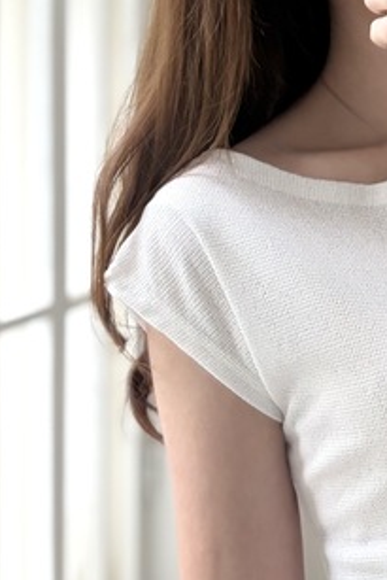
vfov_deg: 23.1
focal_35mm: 88
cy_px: 274
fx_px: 1417
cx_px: 506
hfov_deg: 14.8
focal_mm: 5.96
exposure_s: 1/60
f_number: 1.6
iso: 250
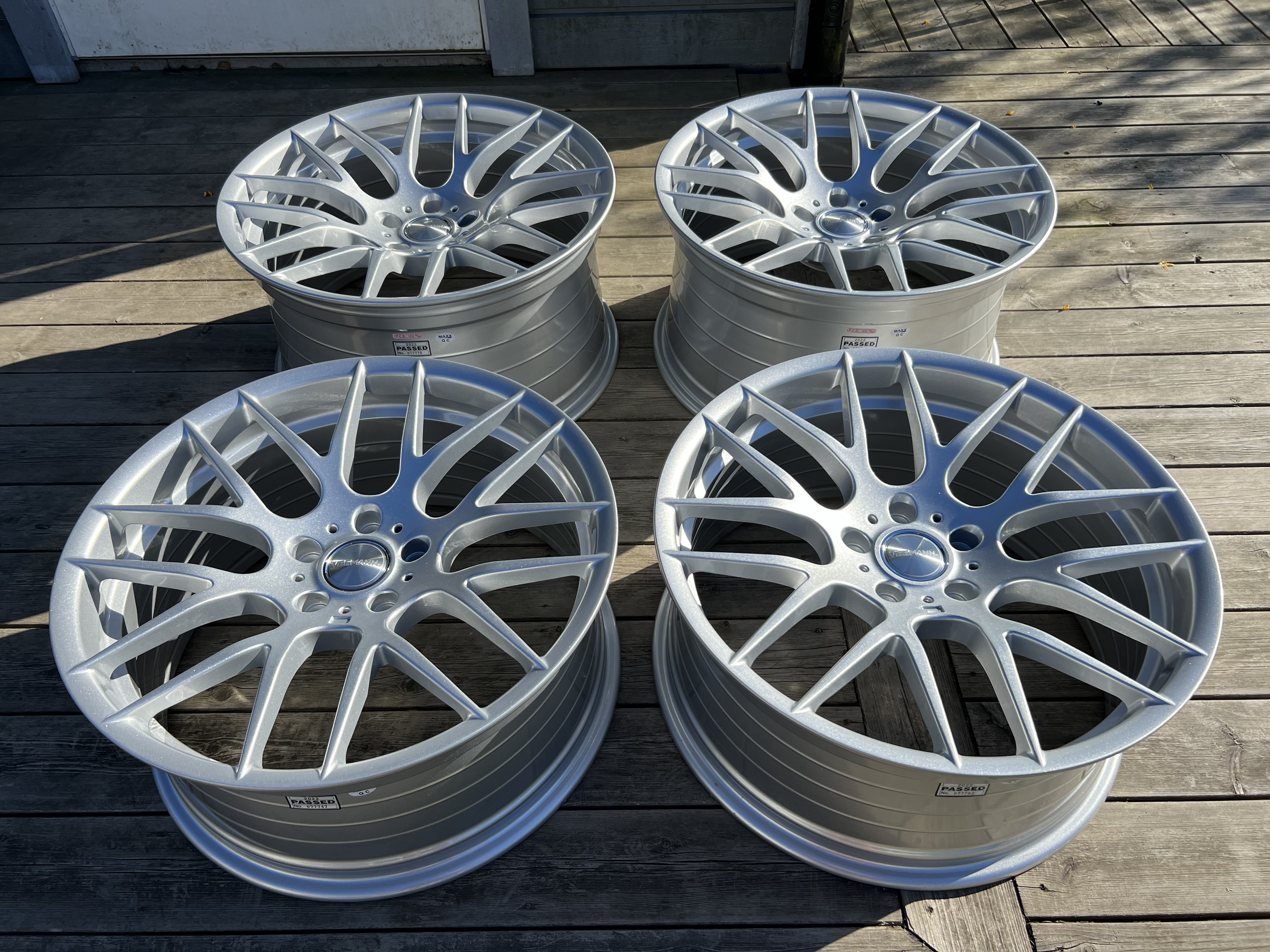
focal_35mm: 26
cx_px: 635
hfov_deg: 67.3
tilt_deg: -47.7
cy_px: 476
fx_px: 954
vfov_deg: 53.1
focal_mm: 5.7
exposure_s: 1/2994
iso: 50
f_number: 1.5
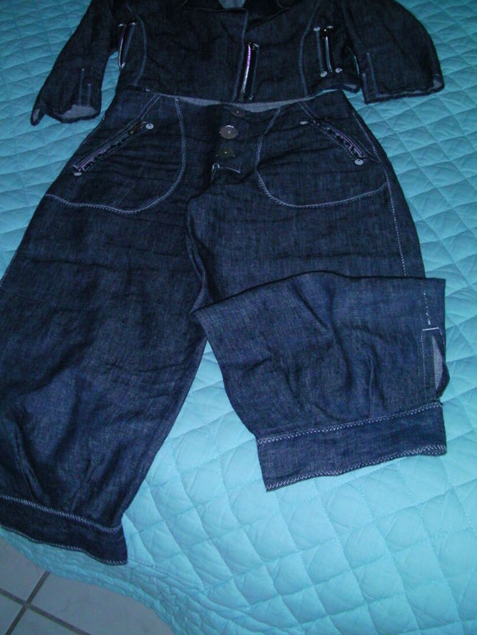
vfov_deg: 41.1
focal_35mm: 46
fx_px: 845
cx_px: 219
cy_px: 262
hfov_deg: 31.5
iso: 200
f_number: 3.5
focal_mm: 6.3
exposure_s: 1/30
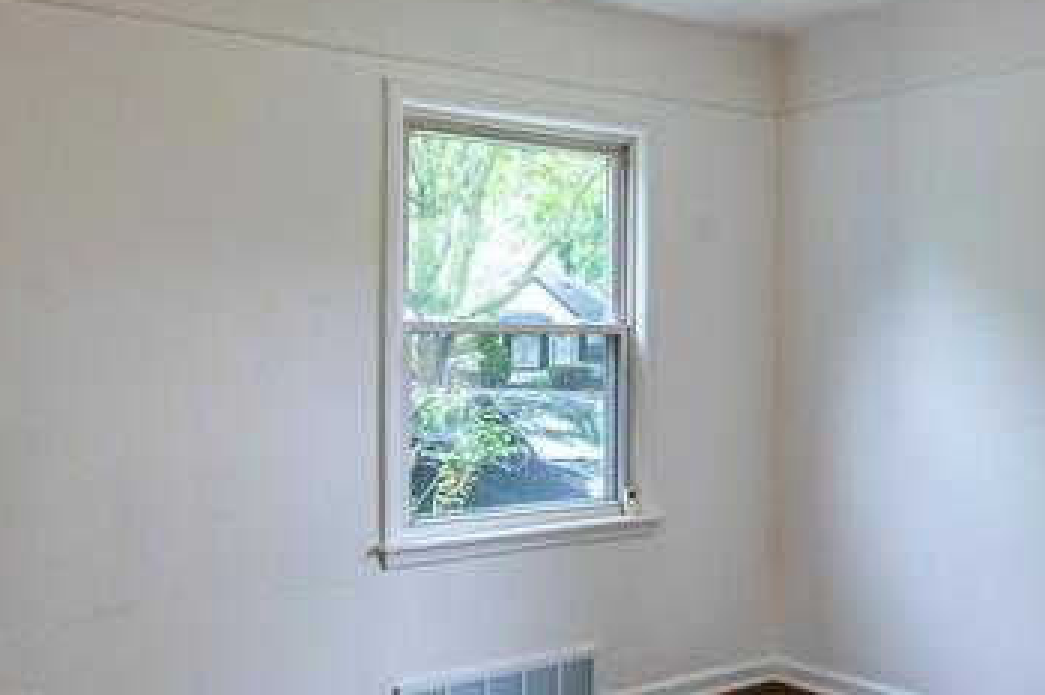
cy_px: 352
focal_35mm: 41
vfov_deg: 32.6
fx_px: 1190
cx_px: 451
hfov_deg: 47.3
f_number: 8
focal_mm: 14
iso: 200
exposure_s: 1/30
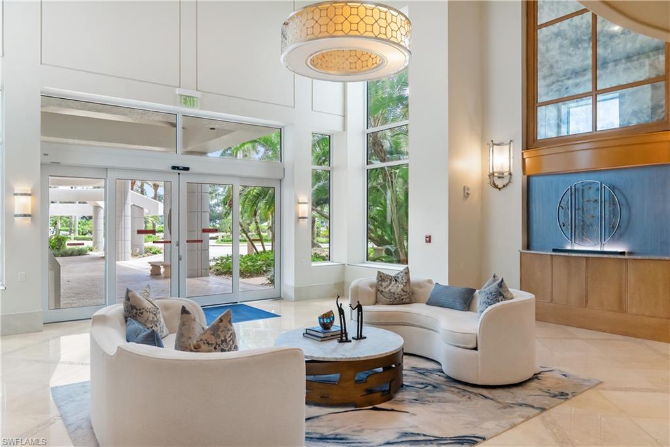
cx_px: 335
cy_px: 224
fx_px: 447
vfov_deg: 53.1
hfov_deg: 73.7
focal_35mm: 24
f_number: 2.8
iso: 1250
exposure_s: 1/500
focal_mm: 24
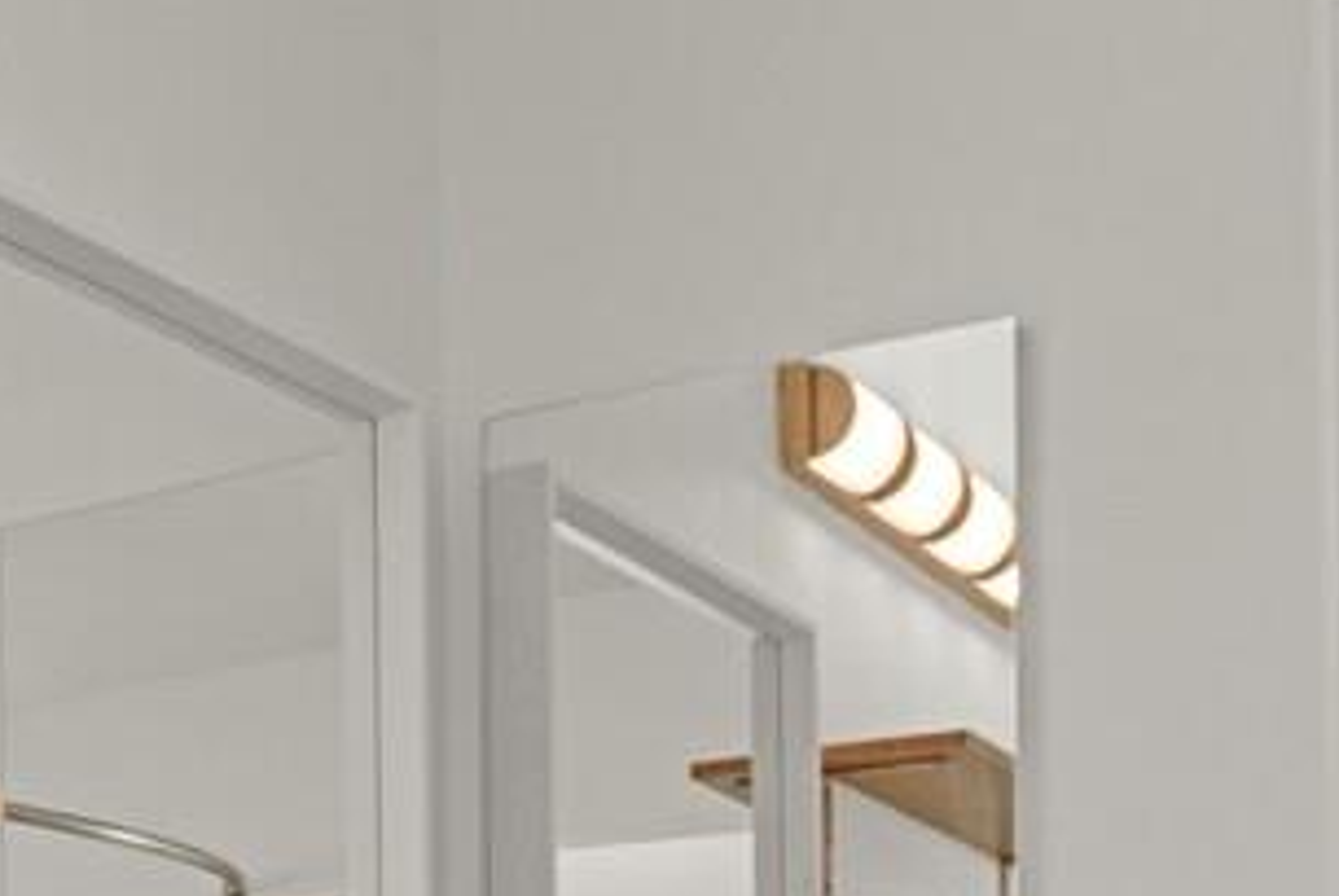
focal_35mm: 89
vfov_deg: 14.2
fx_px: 3313
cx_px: -371
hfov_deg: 20.9
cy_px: 1427
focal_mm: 17
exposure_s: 1.3
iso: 250
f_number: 8
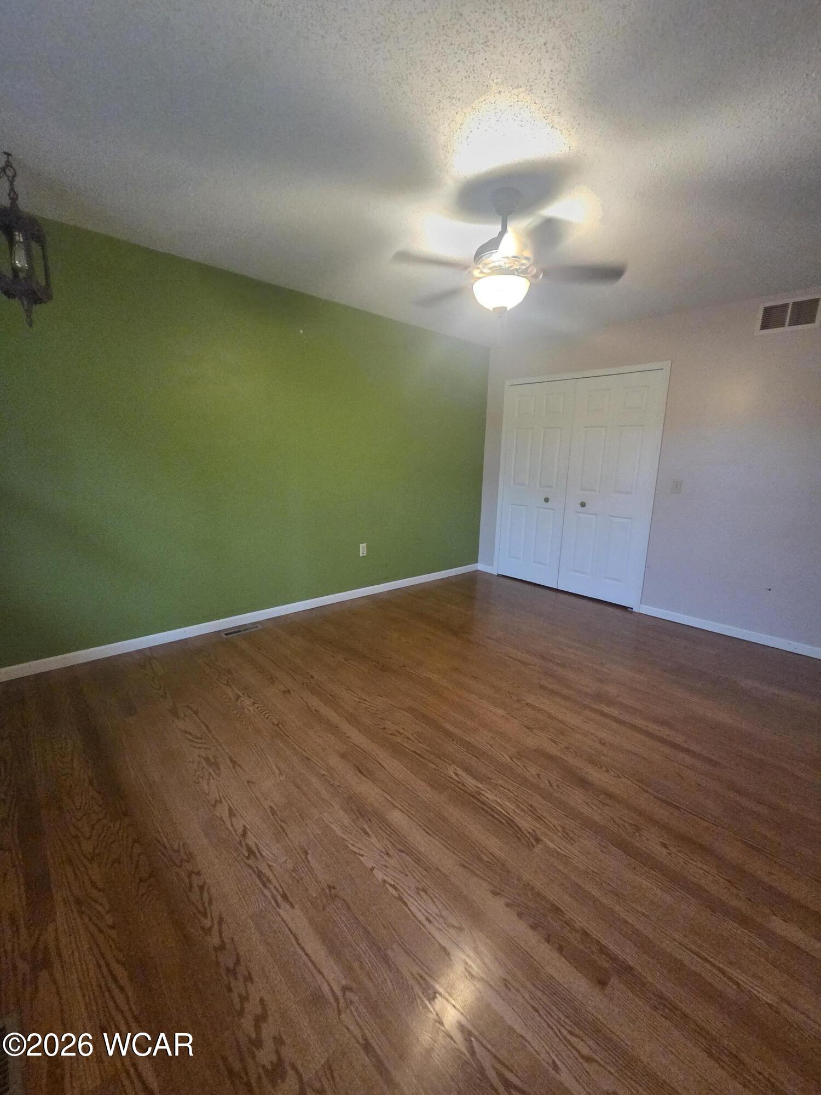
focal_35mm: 13
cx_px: 410
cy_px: 548
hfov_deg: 89.9
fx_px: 411
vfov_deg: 106.2
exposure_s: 1/60
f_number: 2.2
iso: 800
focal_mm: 2.2
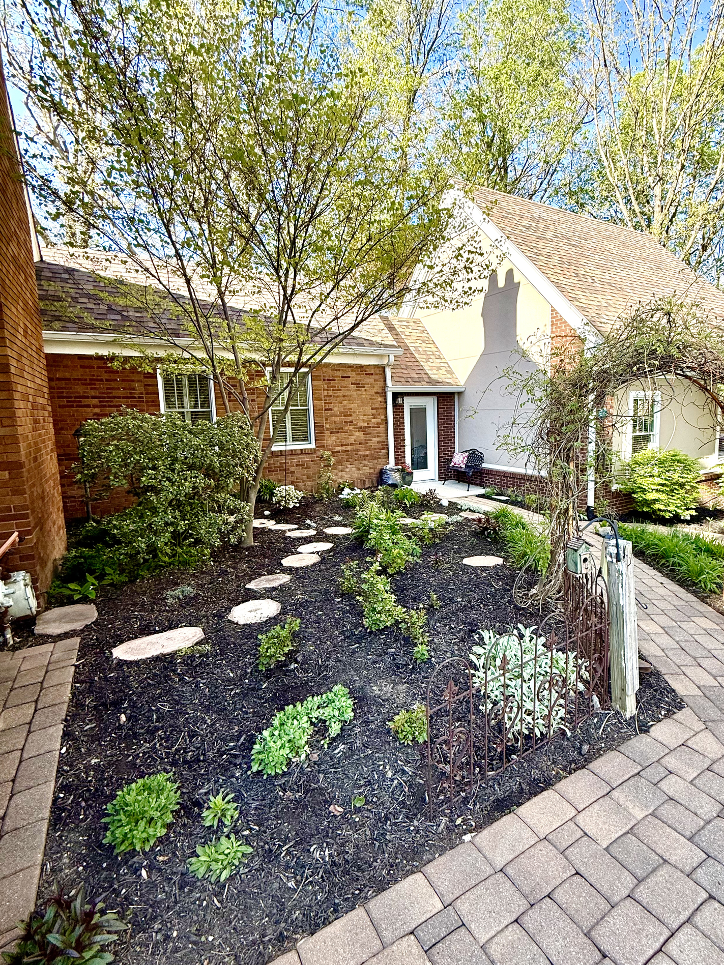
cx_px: 413
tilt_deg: -7.8
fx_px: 474
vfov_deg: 91.0
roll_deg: +1.3
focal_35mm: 17
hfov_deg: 74.3
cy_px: 472
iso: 64
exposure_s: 1/376
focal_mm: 2.22
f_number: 2.2
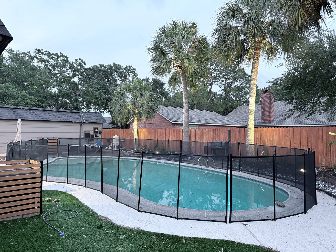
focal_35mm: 24
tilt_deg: +1.6
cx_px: 168
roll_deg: -0.3
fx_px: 233
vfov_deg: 56.8
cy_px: 126
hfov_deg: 71.6
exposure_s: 1/60
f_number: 1.78
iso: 250
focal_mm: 6.76
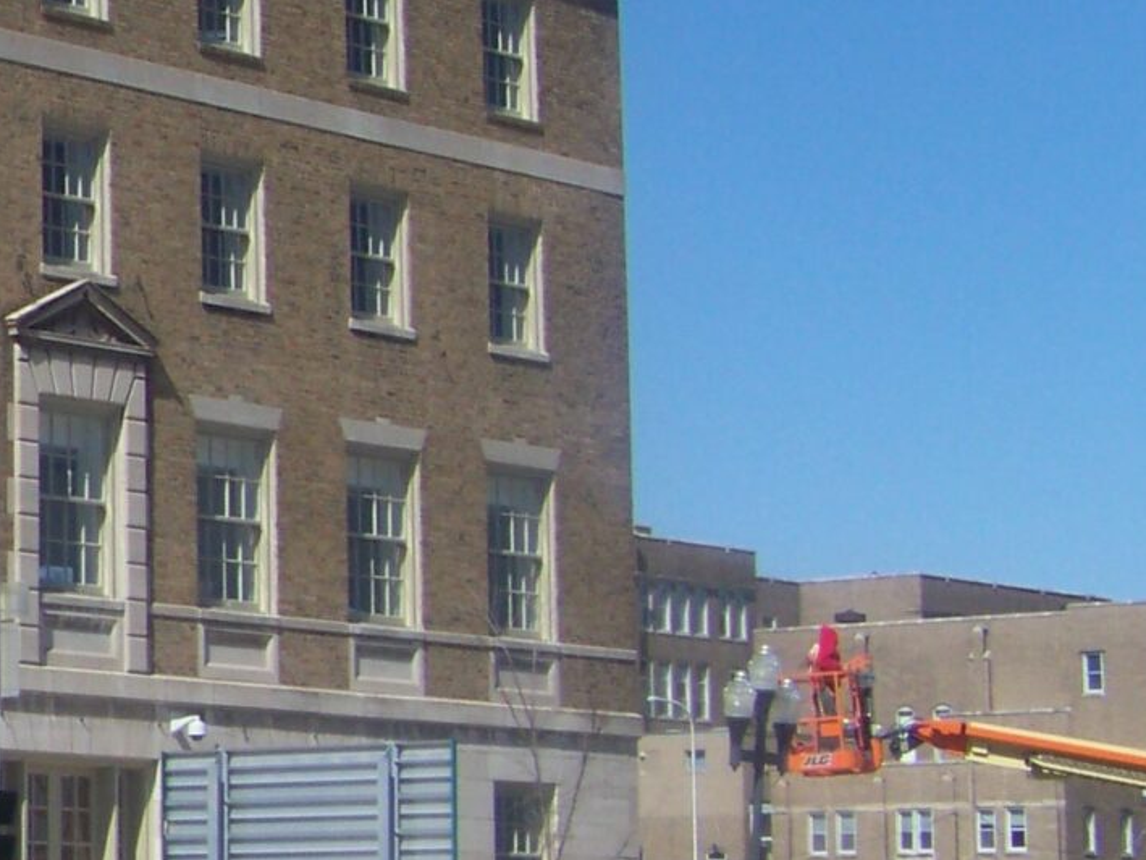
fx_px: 4305
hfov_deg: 13.6
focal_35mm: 130
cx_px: -910
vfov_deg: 11.4
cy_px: 194
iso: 72
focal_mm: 5.85
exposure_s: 1/800
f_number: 4
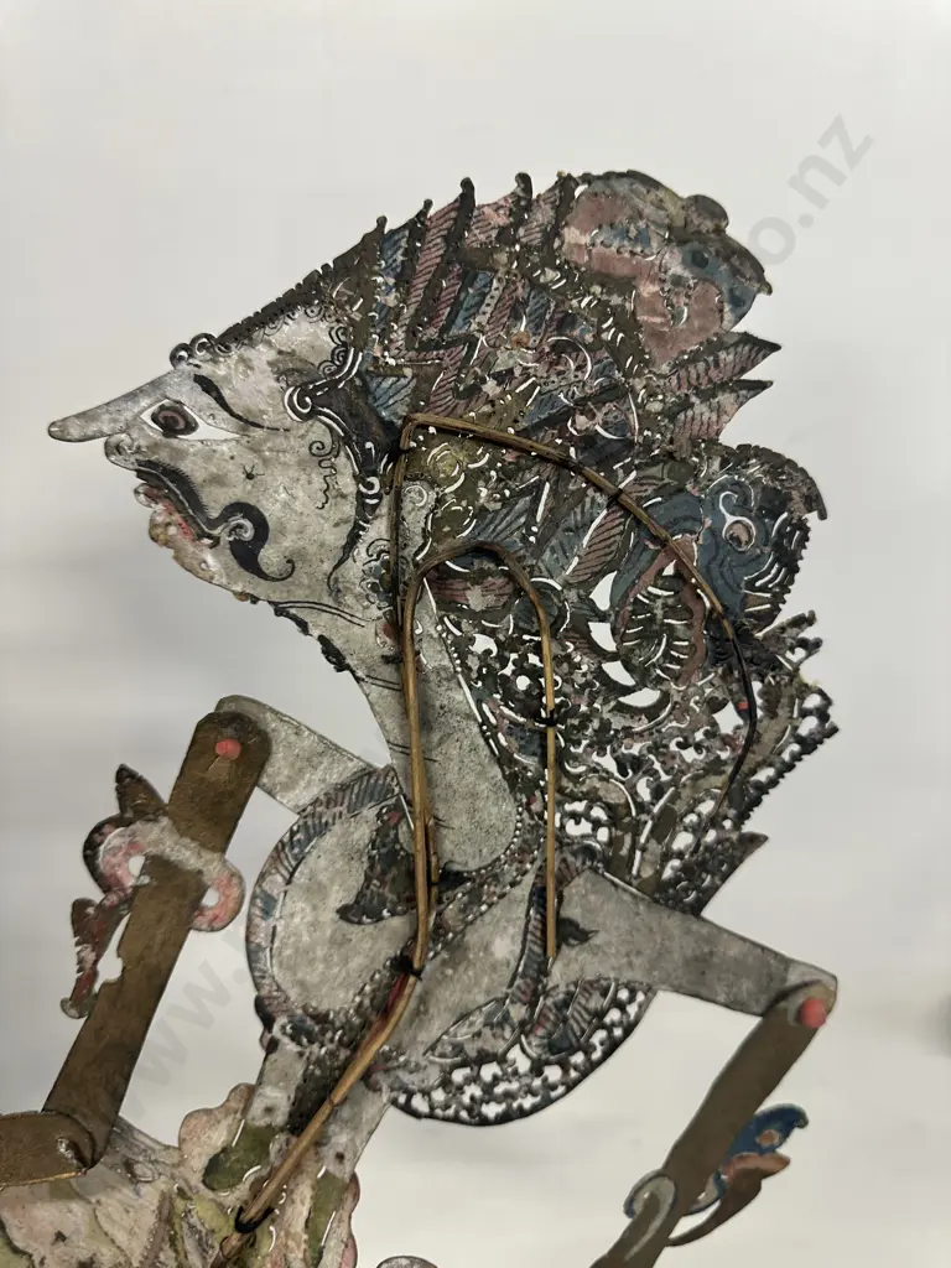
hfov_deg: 56.8
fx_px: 879
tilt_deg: -21.1
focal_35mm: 24
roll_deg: -1.1
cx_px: 476
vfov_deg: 71.6
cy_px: 634
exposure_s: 1/50
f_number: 1.78
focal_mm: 6.86
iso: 125
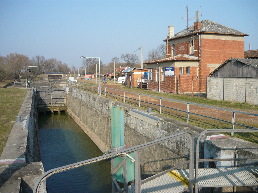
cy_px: 96
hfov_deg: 55.4
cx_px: 129
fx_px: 246
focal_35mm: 33
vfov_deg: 42.9
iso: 100
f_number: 8
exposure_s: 1/160
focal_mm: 5.5
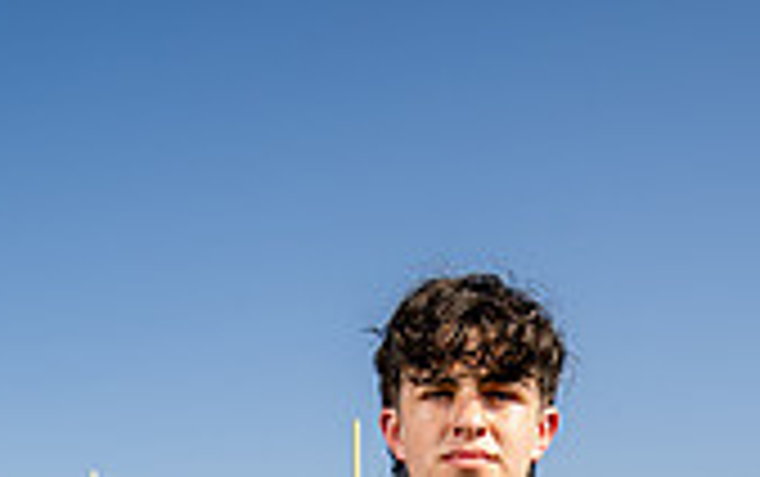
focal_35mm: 65
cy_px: 1008
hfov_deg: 31.5
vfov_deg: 15.3
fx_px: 1348
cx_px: 396
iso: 50
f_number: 7.1
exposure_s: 1/125
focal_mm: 24
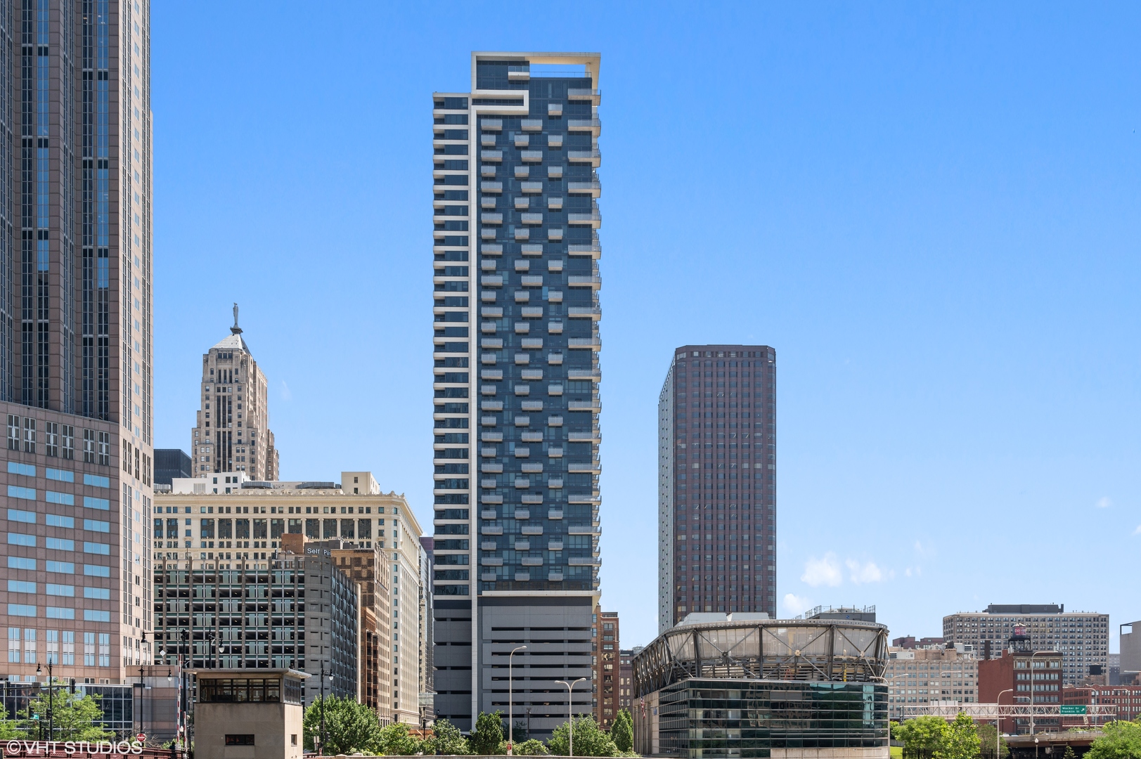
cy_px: 380
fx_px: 1140
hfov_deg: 53.2
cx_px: 570
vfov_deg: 36.8
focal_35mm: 36
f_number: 8
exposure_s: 1/400
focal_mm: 36
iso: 320
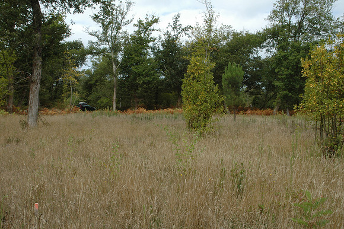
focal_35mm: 36
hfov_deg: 53.2
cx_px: 172
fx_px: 344
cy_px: 114
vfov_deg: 36.8
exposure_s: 1/80
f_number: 22
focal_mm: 24
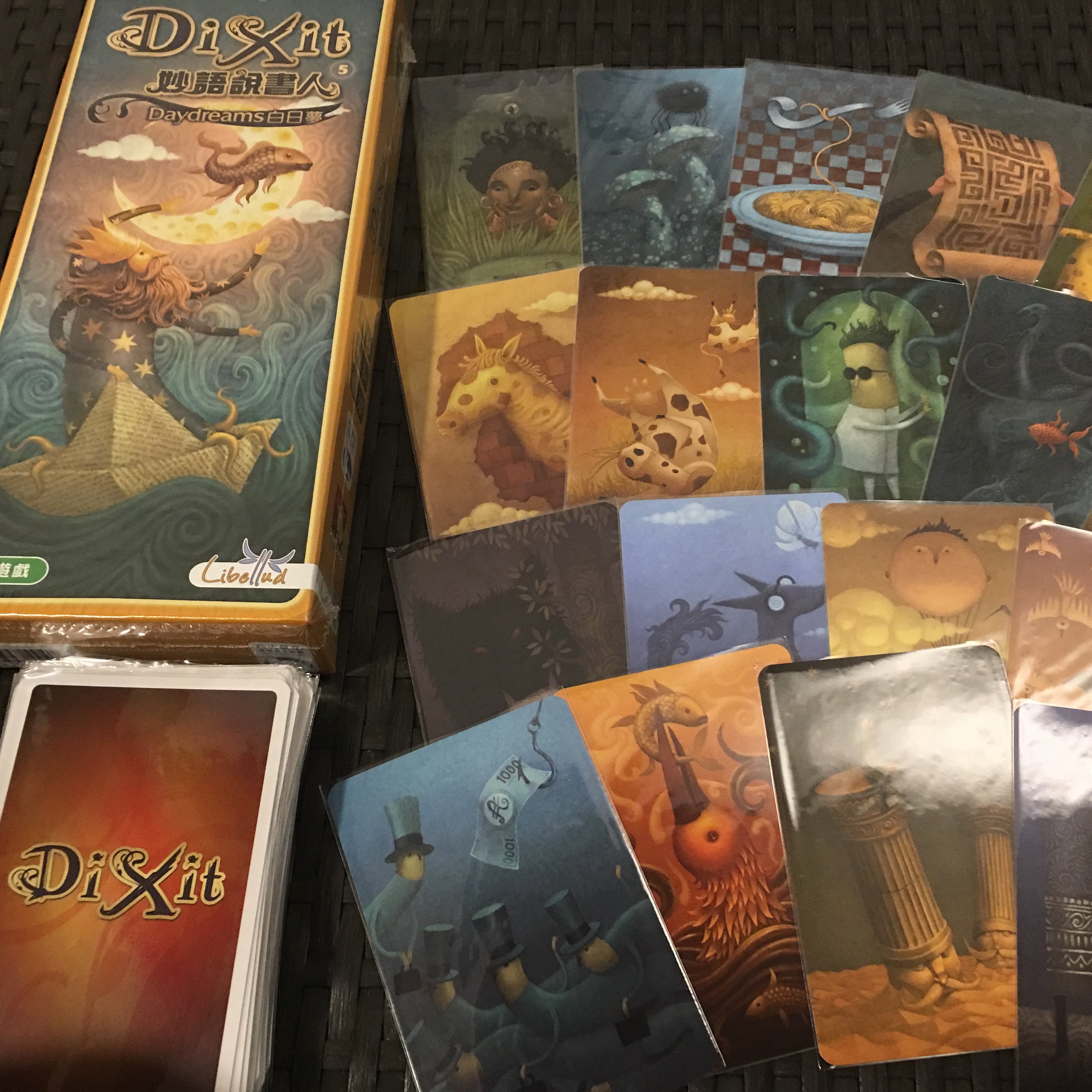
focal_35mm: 35
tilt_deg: -61.0
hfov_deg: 47.1
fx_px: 1249
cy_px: 558
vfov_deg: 47.2
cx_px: 630
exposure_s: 1/15
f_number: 2.2
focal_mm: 4.15
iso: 64
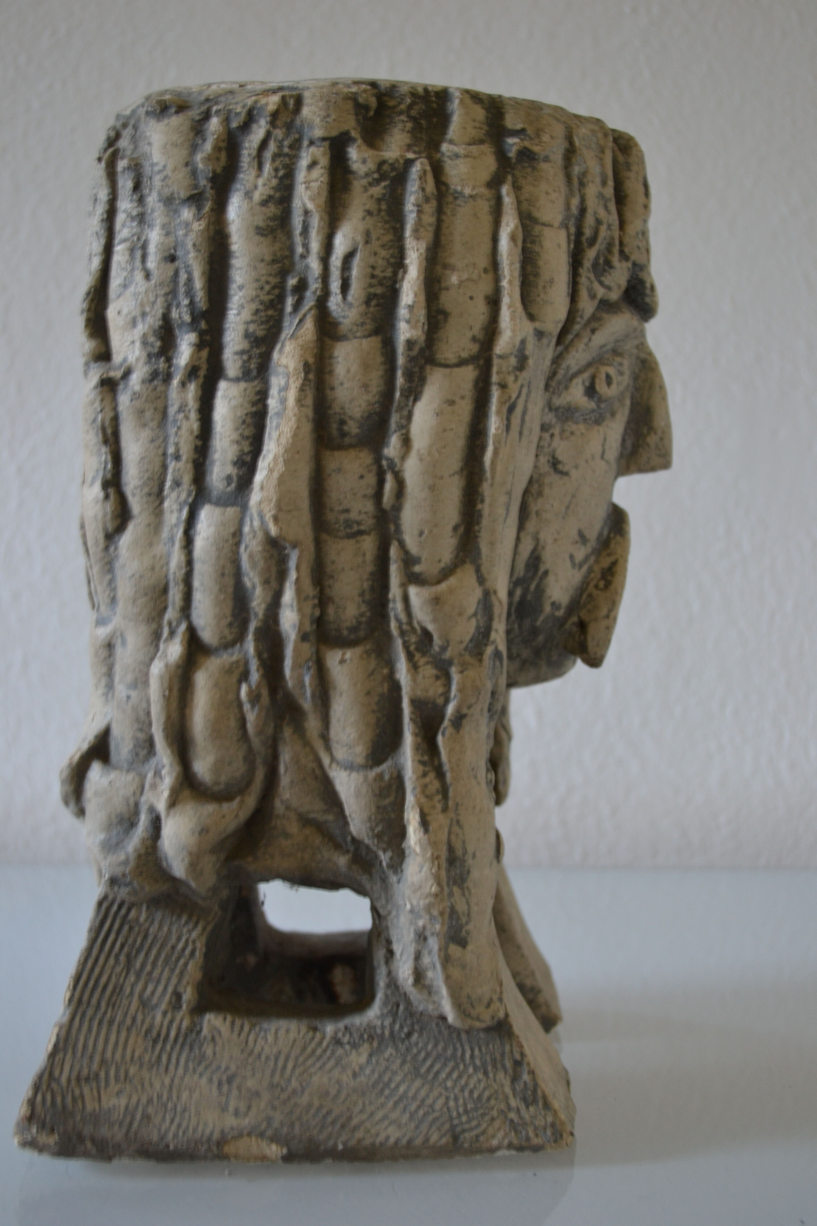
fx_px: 1430
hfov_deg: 31.9
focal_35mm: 42
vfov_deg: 46.4
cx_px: 408
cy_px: 613
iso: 450
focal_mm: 28
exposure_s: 1/15
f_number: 4.5
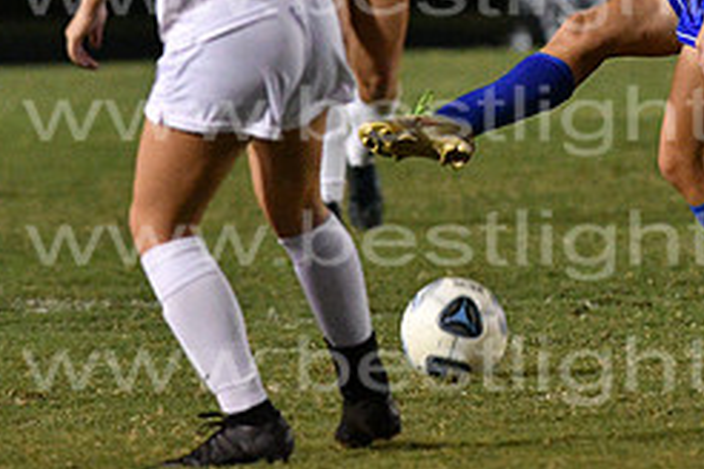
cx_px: 673
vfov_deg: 1.3
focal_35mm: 1062
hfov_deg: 1.9
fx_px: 20766
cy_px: -67
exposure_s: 1/640
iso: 10000
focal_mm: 300
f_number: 3.5
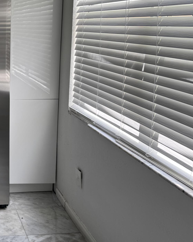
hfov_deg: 26.8
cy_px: 83
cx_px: -39
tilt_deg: -10.6
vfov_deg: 37.0
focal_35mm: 50
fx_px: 357
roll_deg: -1.0
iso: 64
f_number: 1.78
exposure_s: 1/185
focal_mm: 6.76
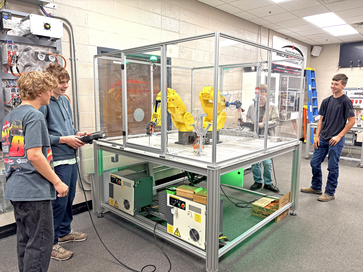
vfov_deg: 53.1
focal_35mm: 26
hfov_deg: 67.3
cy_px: 136
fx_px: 273
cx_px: 182
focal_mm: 5.96
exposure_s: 1/60
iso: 80
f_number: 1.6
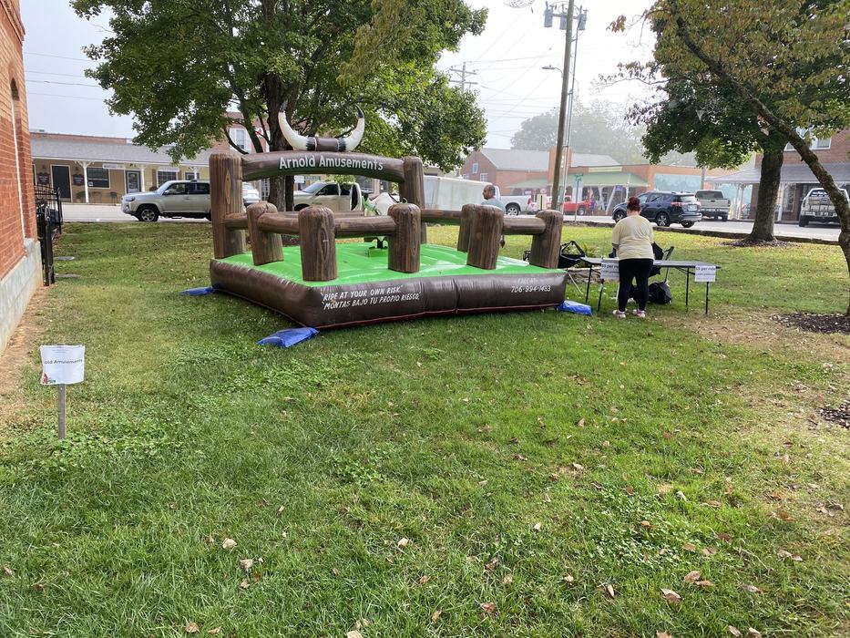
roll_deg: -2.3
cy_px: 319
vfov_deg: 53.1
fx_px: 639
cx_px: 425
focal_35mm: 26
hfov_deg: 67.3
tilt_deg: -9.2
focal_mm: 4.25
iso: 32
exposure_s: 1/449
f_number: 1.8
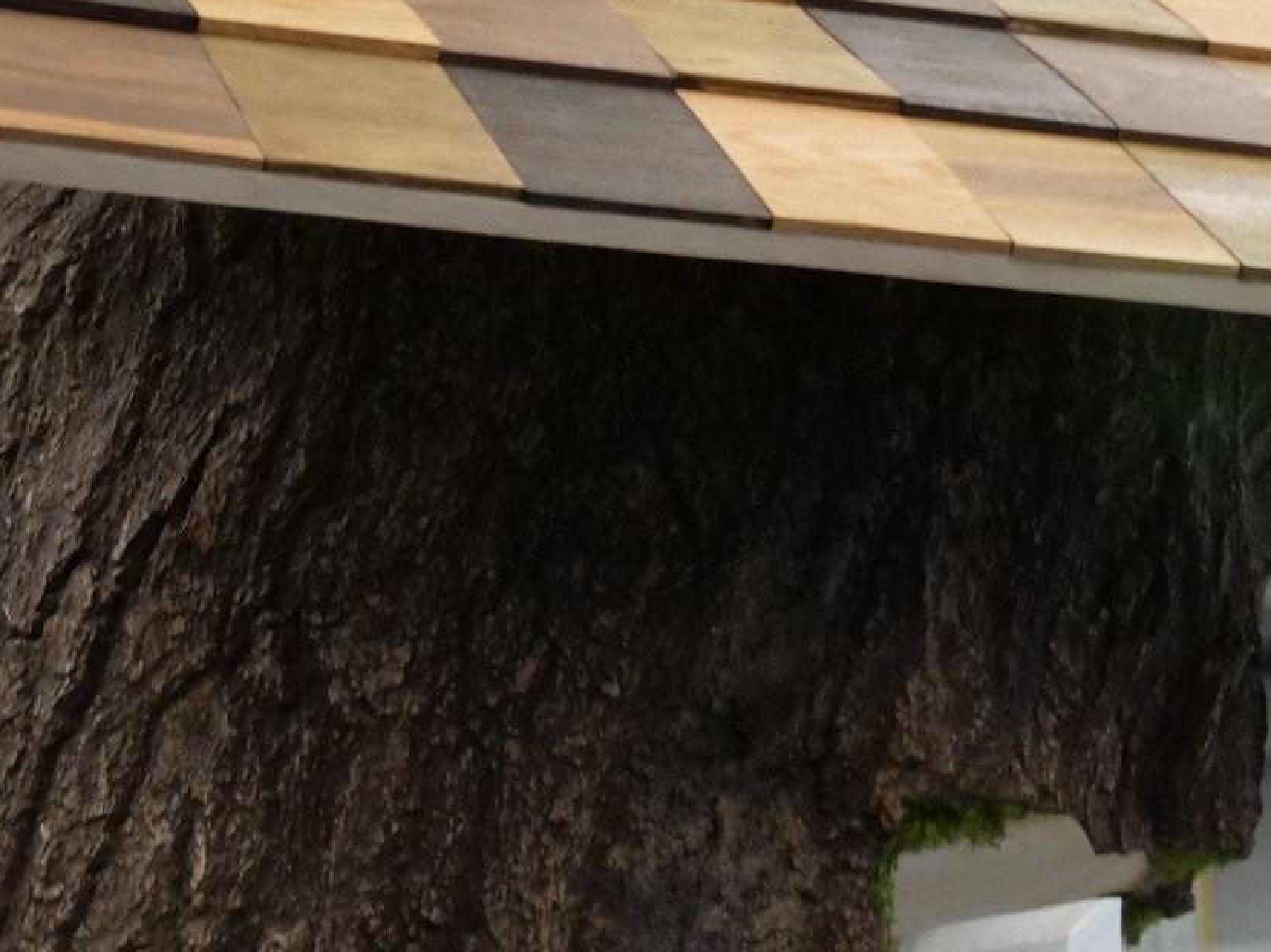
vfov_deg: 11.9
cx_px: 734
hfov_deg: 16.1
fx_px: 4478
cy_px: -210
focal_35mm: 122
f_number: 2.8
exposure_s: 1/100
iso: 1600
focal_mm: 23
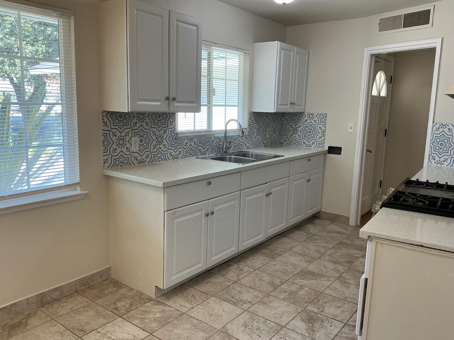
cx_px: 227
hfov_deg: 61.7
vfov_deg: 48.2
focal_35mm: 29
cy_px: 170
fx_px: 380
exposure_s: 1/60
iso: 40
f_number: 1.8
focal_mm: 3
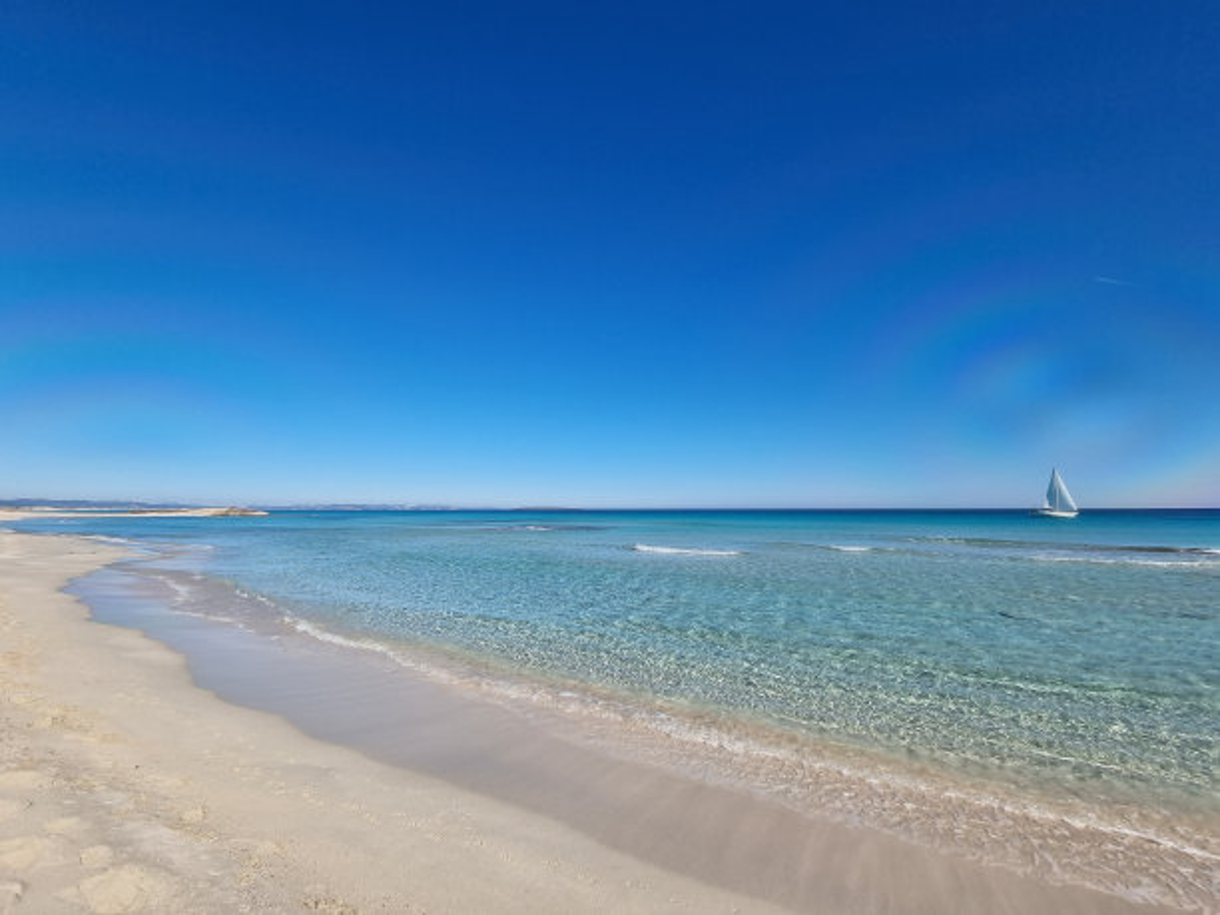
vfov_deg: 89.9
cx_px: 610
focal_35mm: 13
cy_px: 458
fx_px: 458
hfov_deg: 106.2
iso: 50
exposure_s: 1/2656
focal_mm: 2.2
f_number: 2.2
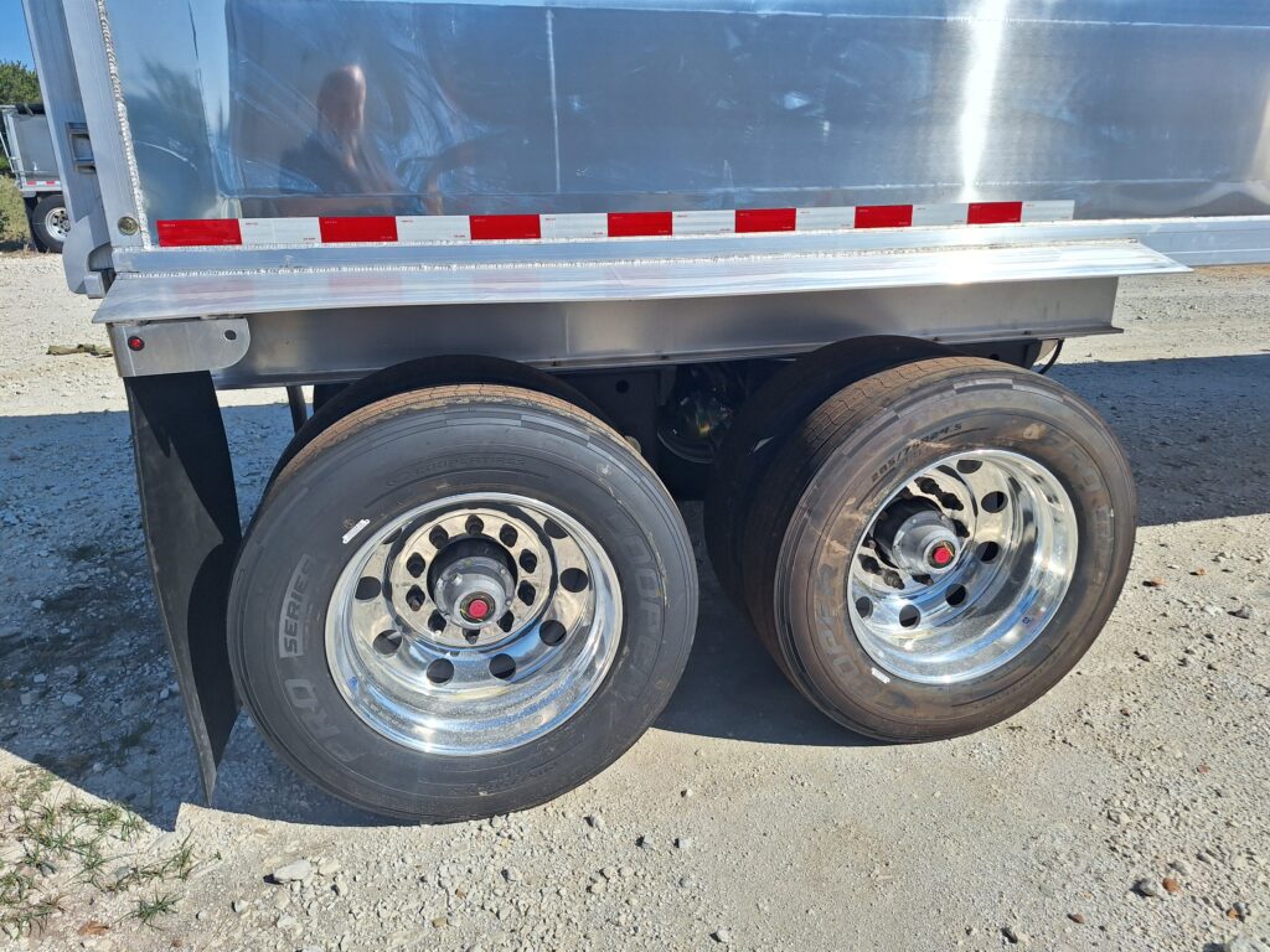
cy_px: 476
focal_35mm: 23
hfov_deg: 73.9
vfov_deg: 58.9
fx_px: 844
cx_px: 635
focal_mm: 5.54
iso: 40
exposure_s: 1/4926
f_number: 1.8
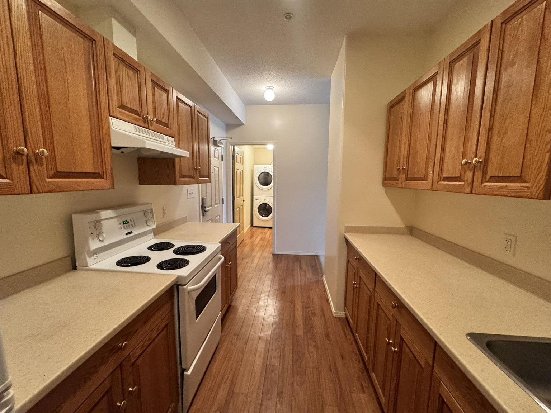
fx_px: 223
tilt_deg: -6.3
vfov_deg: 85.7
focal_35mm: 14
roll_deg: -0.7
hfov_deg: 102.1
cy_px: 206
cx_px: 276
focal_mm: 2.22
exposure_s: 1/60
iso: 500
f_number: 2.2
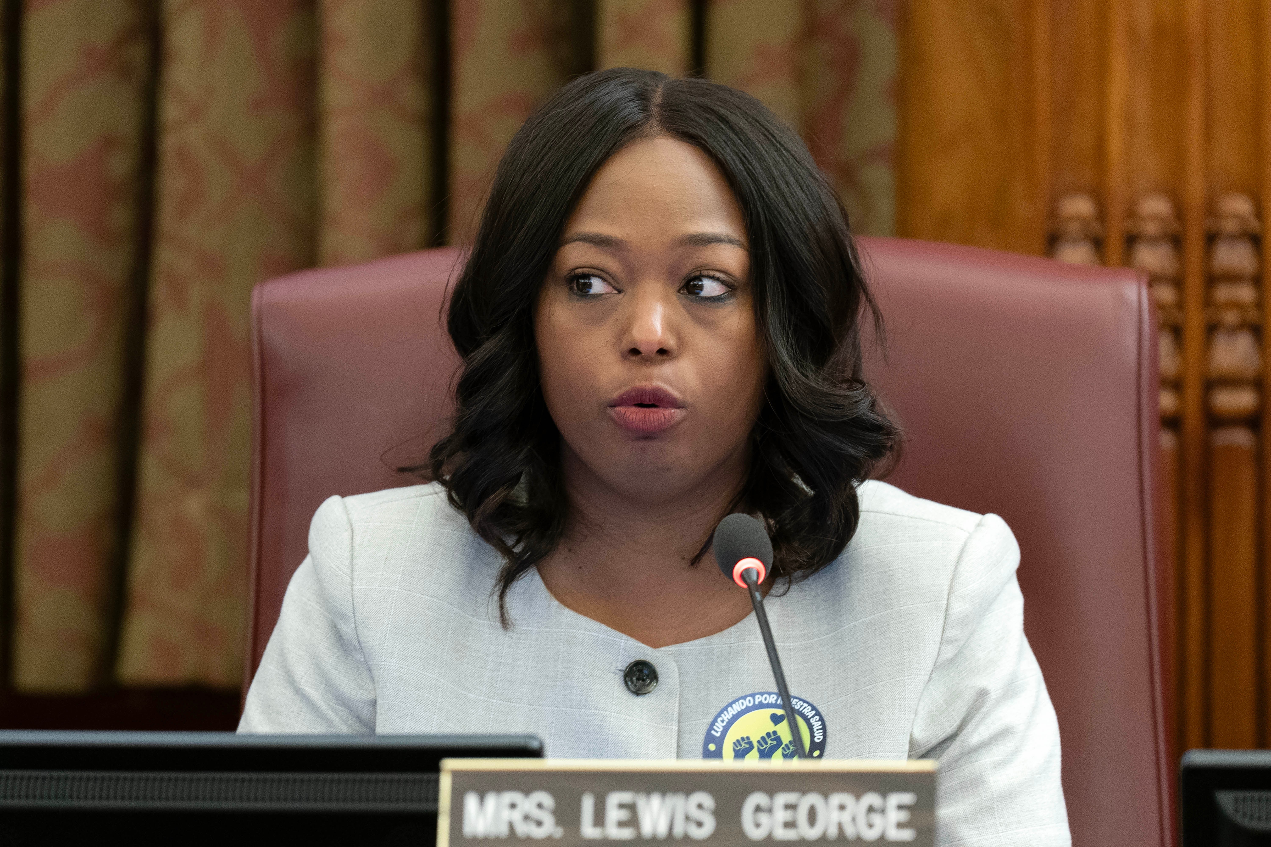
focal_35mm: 200
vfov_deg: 6.9
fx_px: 7060
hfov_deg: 10.3
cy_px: 424
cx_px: 636
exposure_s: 1/250
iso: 1250
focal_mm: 200
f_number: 3.2
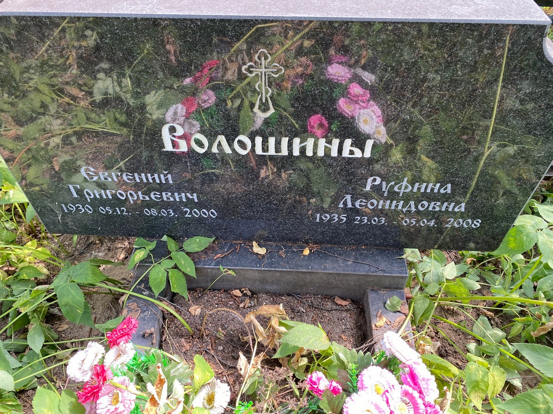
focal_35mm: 26
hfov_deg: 67.3
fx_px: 415
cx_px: 276
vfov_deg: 53.1
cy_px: 207
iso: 80
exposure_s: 1/121
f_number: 1.8
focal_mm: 4.25
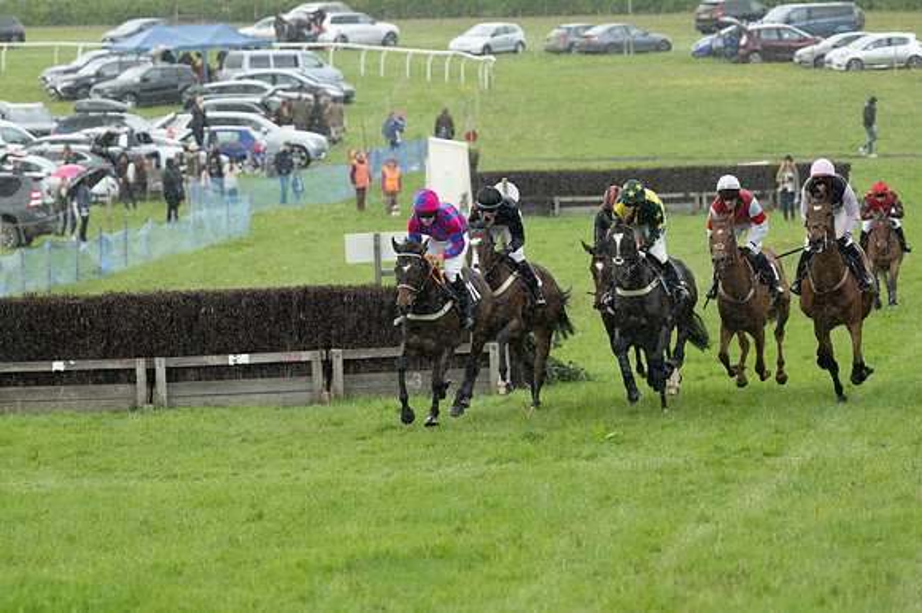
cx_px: 461
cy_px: 306
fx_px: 6527
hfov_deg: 8.1
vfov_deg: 5.4
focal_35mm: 255
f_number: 4
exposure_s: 1/800
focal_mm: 170
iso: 2000
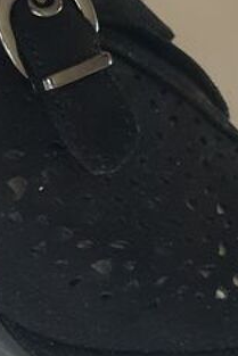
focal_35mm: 115
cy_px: 424
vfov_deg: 17.0
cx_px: -48
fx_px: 1139
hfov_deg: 11.7
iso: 200
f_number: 2.4
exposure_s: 1/60
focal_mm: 4.3
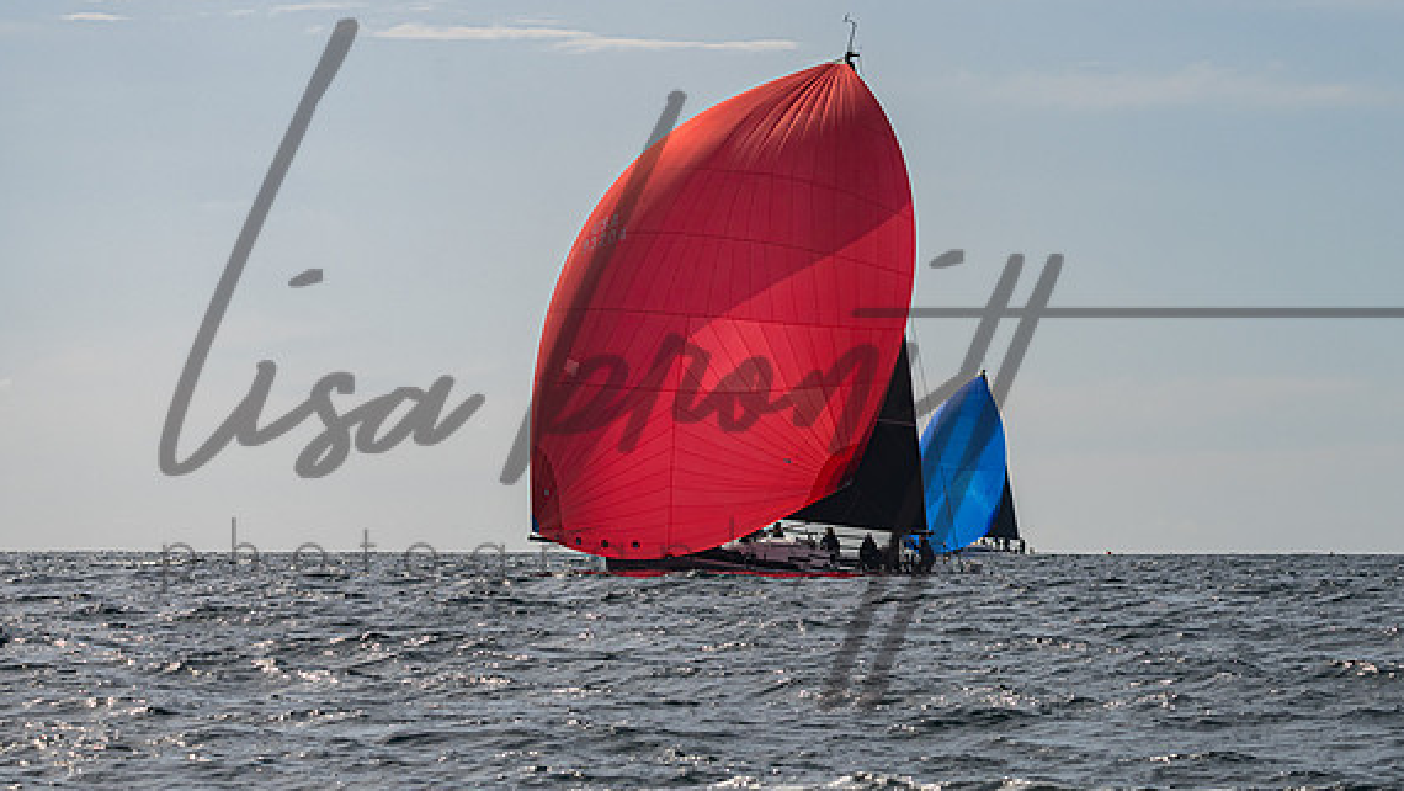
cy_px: 258
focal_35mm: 165
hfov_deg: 13.0
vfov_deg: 7.4
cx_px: 860
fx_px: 6144
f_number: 6.3
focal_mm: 115
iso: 320
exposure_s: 1/4000
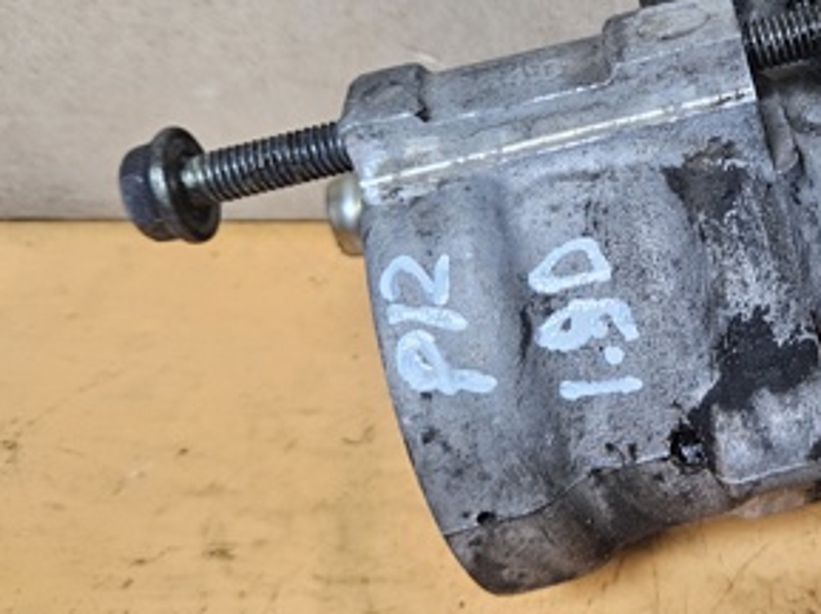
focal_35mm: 51
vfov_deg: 28.3
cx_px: 807
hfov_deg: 34.4
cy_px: 202
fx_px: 1208
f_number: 1.8
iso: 500
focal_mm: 5.4
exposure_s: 1/142
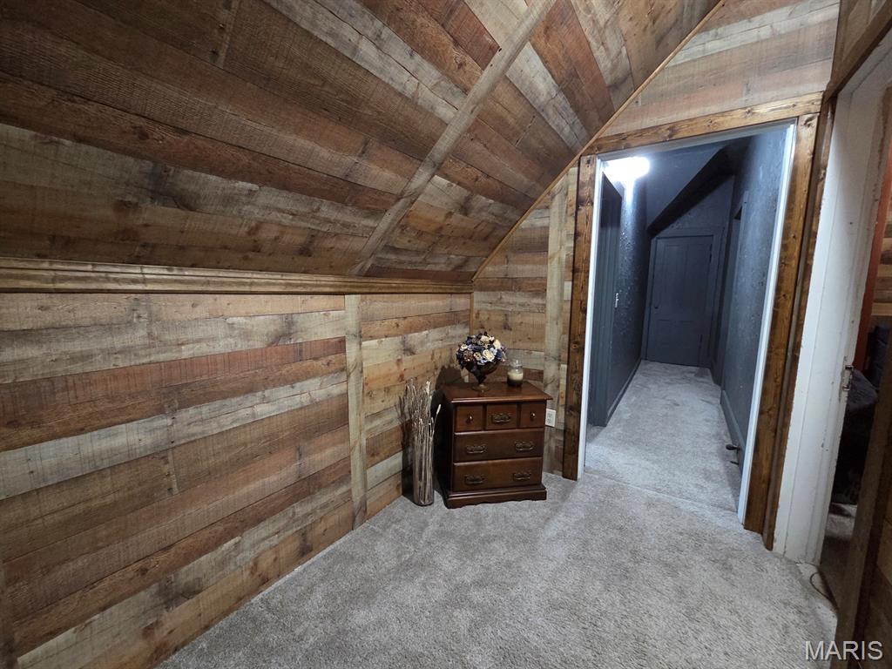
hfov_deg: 106.2
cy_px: 334
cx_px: 446
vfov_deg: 89.9
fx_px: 335
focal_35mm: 13
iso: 1250
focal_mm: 2.2
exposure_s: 1/24
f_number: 2.2
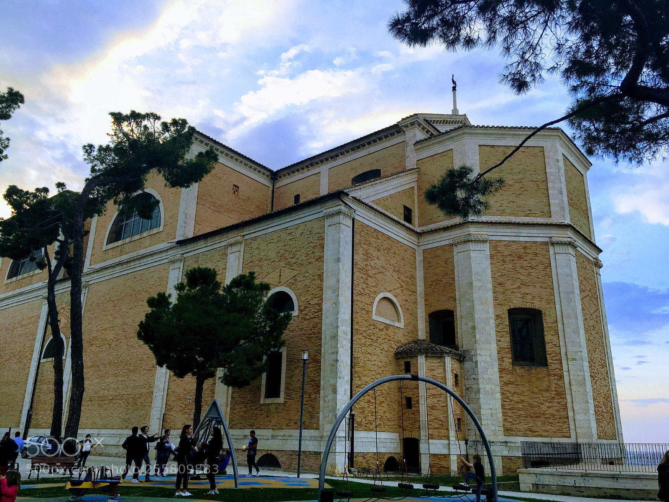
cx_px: 334
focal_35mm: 29
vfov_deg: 48.2
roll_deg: -0.7
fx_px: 560
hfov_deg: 61.7
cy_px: 251
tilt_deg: +18.2
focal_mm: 4.15
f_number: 2.2
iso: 25
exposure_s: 1/160
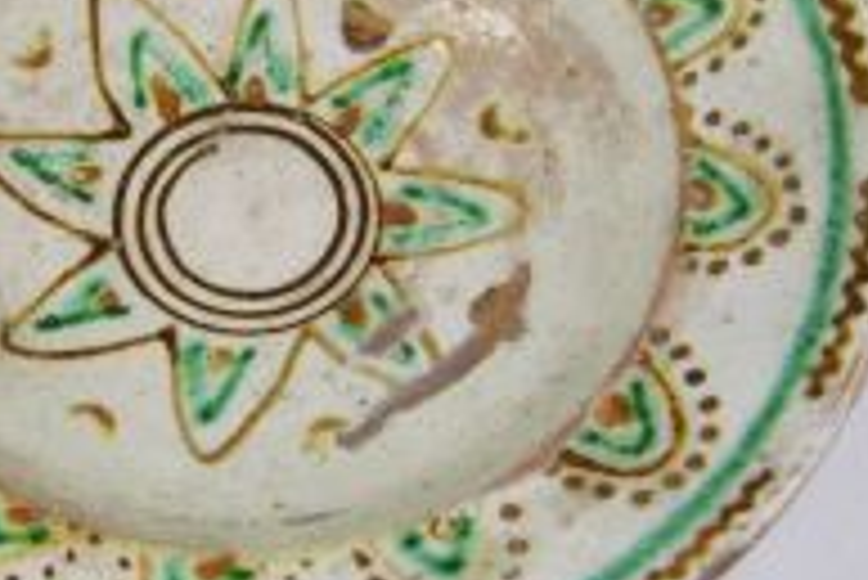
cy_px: 207
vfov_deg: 16.7
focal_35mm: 82
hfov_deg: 24.5
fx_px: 1979
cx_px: 243
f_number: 2.8
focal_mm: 7.8
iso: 50
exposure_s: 1/30
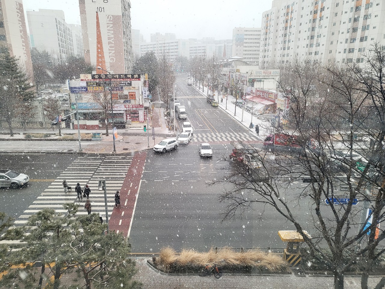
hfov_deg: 67.3
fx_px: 289
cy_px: 144
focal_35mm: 26
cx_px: 192
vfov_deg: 53.1
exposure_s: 1/120
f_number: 1.8
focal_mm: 4.25
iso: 64
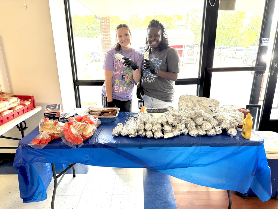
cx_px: 139
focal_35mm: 24
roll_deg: +0.3
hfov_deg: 71.6
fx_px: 193
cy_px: 104
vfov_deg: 56.8
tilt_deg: -17.1
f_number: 1.78
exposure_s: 1/60
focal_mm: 6.76
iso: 160
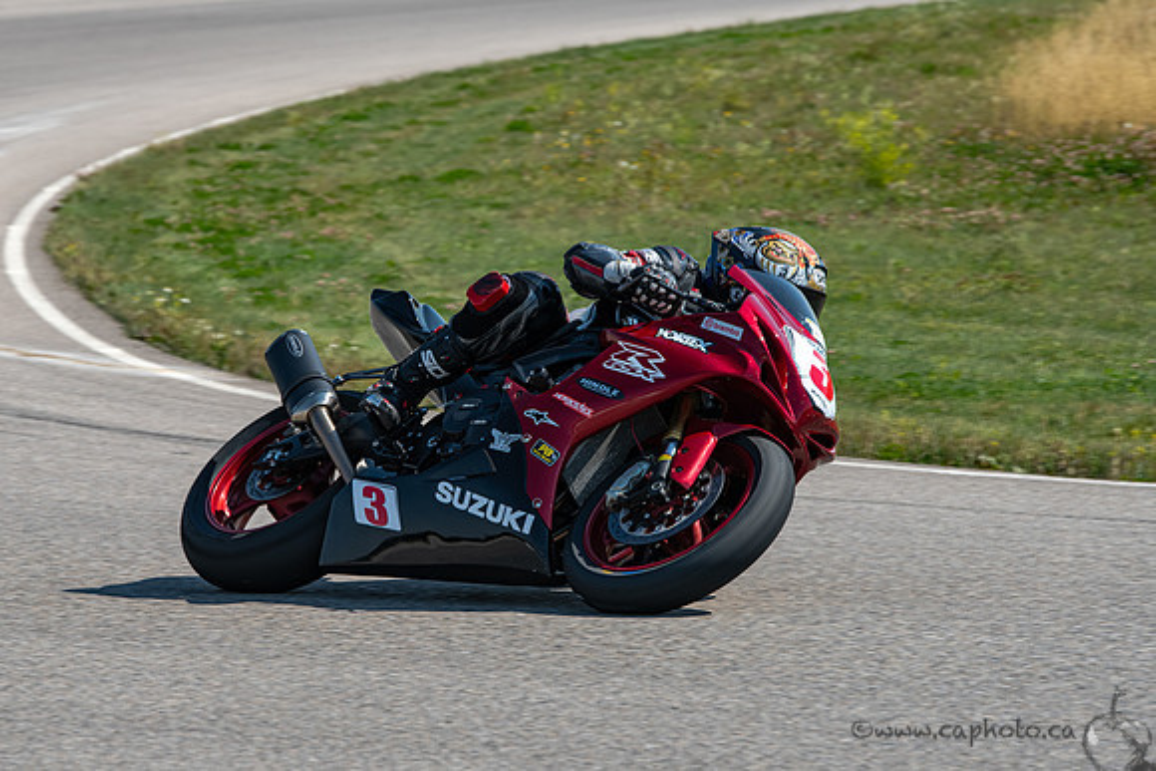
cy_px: 453
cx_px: 477
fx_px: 7551
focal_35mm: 235
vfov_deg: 5.8
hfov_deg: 8.8
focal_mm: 200
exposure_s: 1/800
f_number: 9
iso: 220
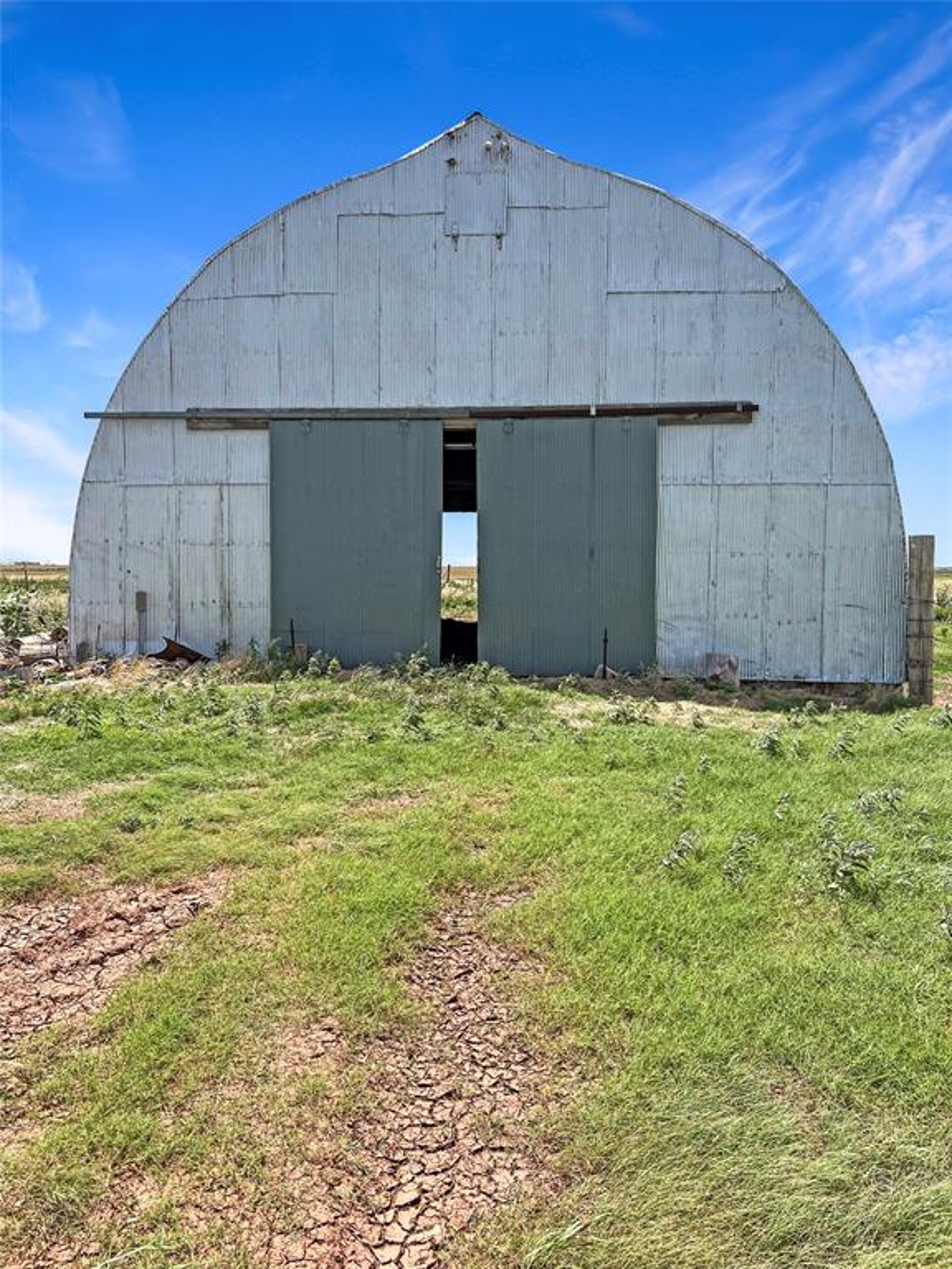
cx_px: 476
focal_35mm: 26
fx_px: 953
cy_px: 634
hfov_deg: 53.1
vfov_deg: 67.3
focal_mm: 5.7
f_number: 1.5
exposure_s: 1/3831
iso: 50
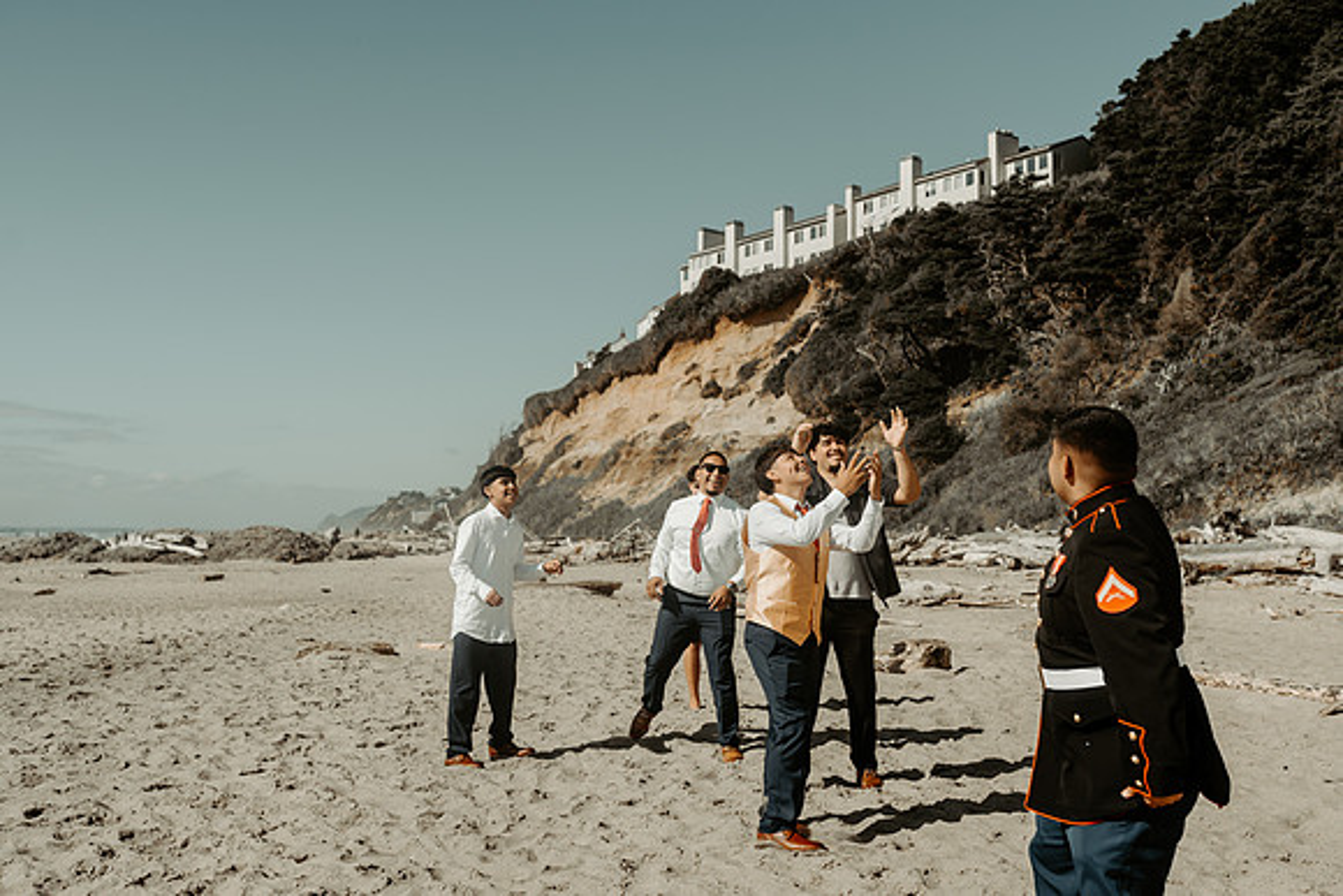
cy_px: 448
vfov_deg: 36.9
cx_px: 672
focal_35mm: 36
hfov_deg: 53.1
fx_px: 1344
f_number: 4
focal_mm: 35
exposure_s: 1/3200
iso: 100
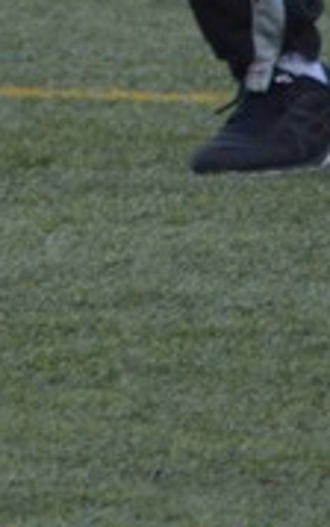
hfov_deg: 1.2
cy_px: -358
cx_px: -1046
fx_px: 15068
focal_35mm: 1048
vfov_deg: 2.0
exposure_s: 1/1600
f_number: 4.2
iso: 1600
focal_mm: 120
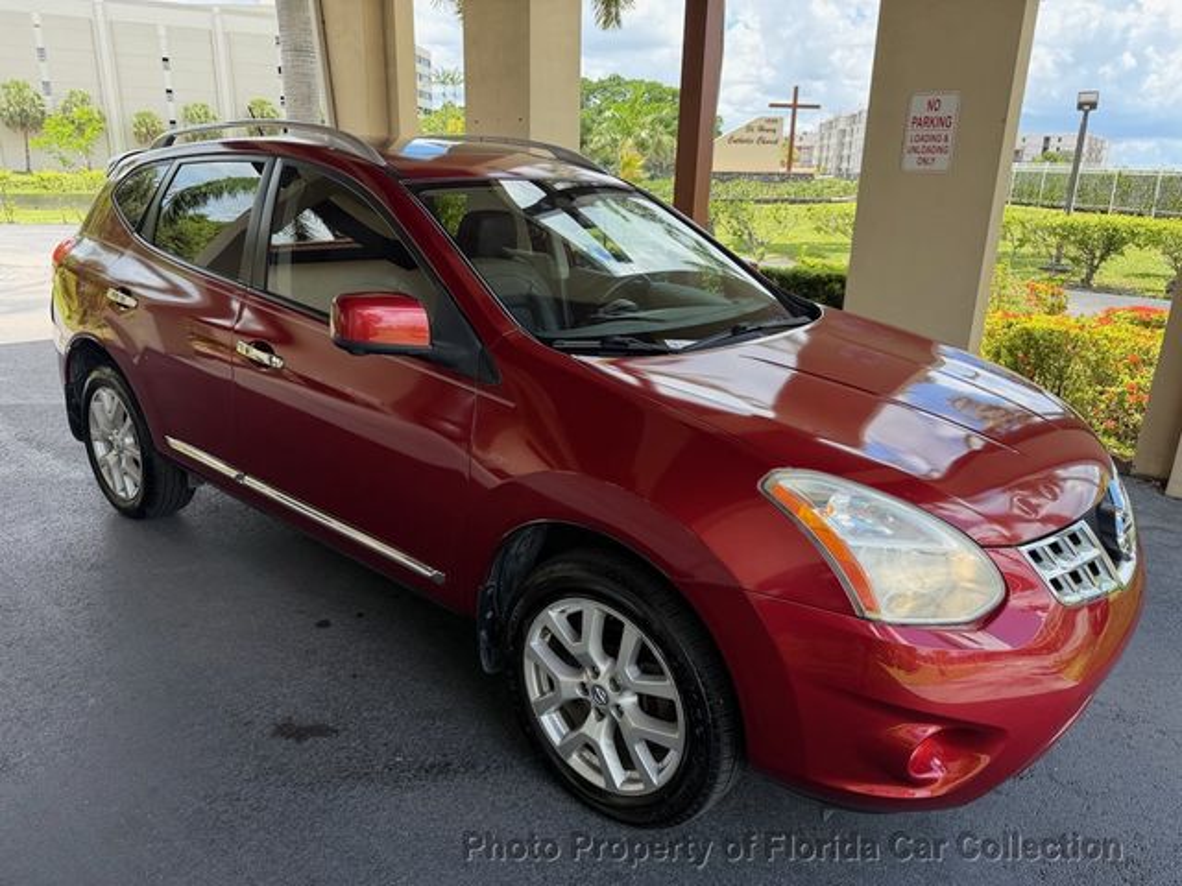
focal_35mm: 24
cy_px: 443
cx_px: 591
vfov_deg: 56.8
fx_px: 820
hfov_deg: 71.6
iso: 80
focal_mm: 6.76
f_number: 1.78
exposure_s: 1/627
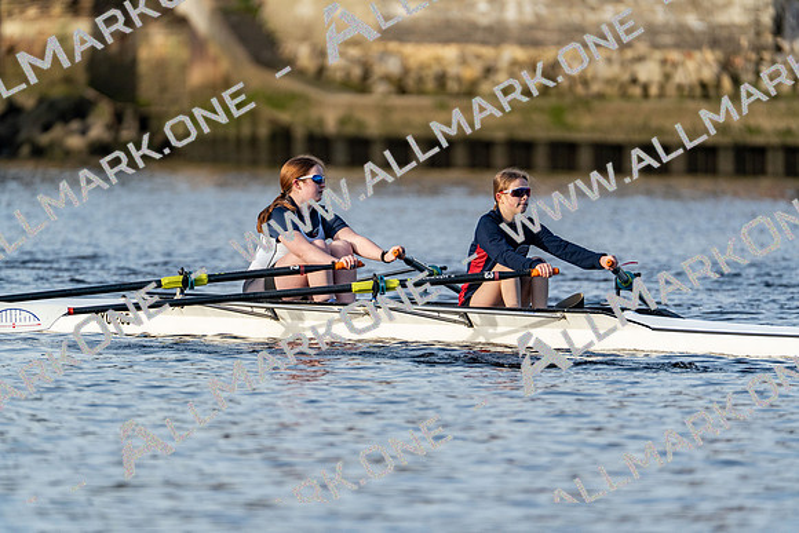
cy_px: 266
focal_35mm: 600
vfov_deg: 2.3
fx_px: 13319
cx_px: 400
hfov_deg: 3.4
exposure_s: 1/2000
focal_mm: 600
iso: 1000
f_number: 6.3
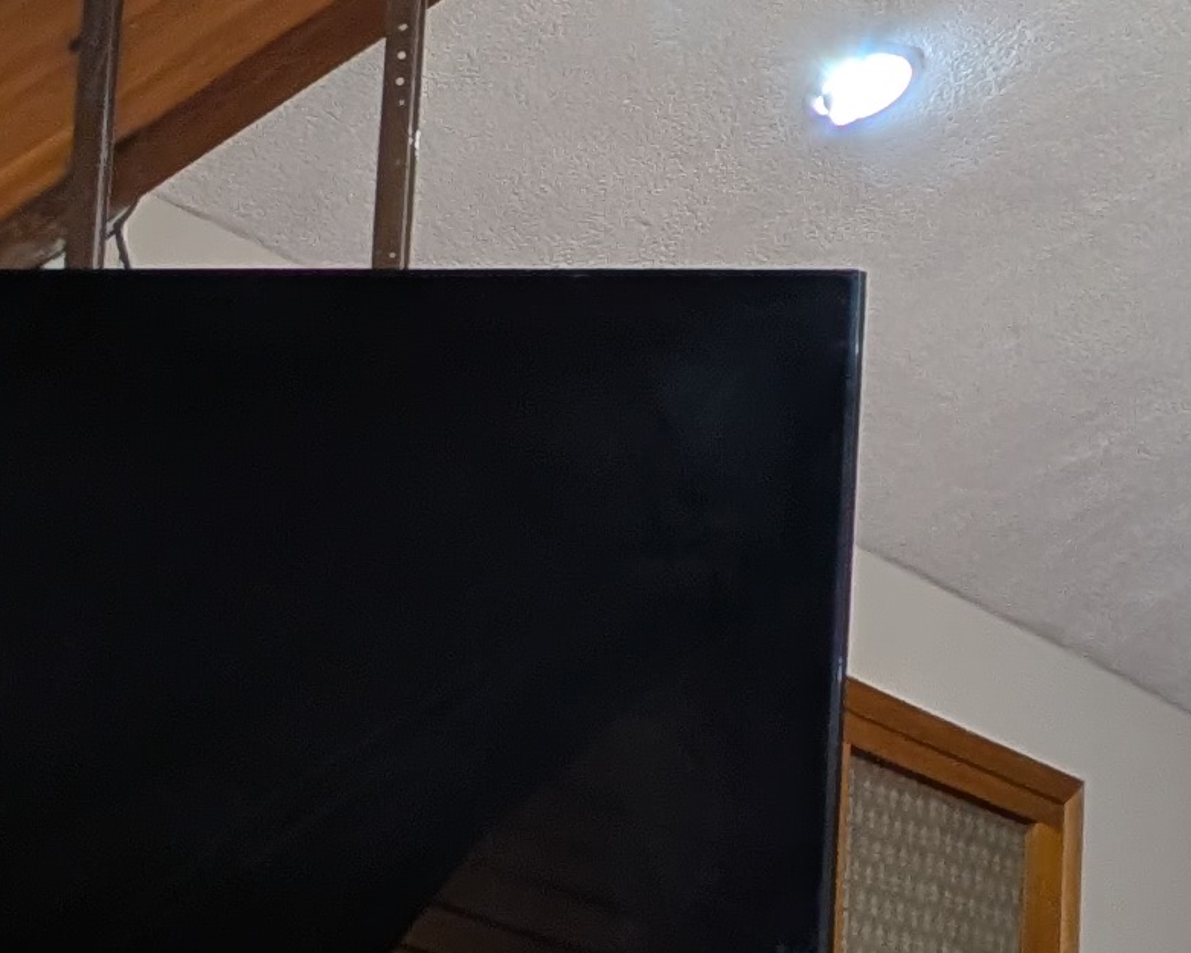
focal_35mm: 120
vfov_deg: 12.5
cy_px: 1165
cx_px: 2983
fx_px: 4230
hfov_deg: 12.2
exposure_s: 1/23.8
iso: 44
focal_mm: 4.53
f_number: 1.7
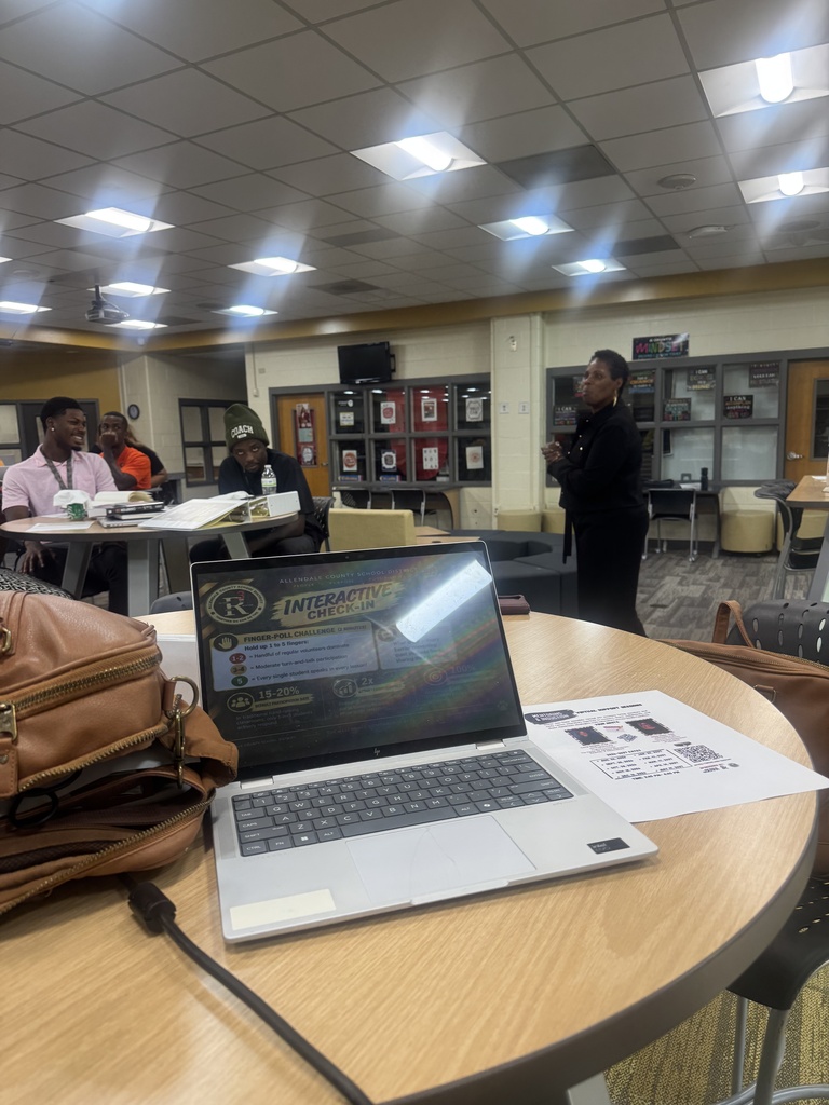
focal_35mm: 24
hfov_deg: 56.8
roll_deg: +2.4
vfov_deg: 71.6
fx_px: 766
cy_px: 552
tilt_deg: -8.7
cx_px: 414
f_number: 1.78
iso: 100
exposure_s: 1/120
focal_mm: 6.76
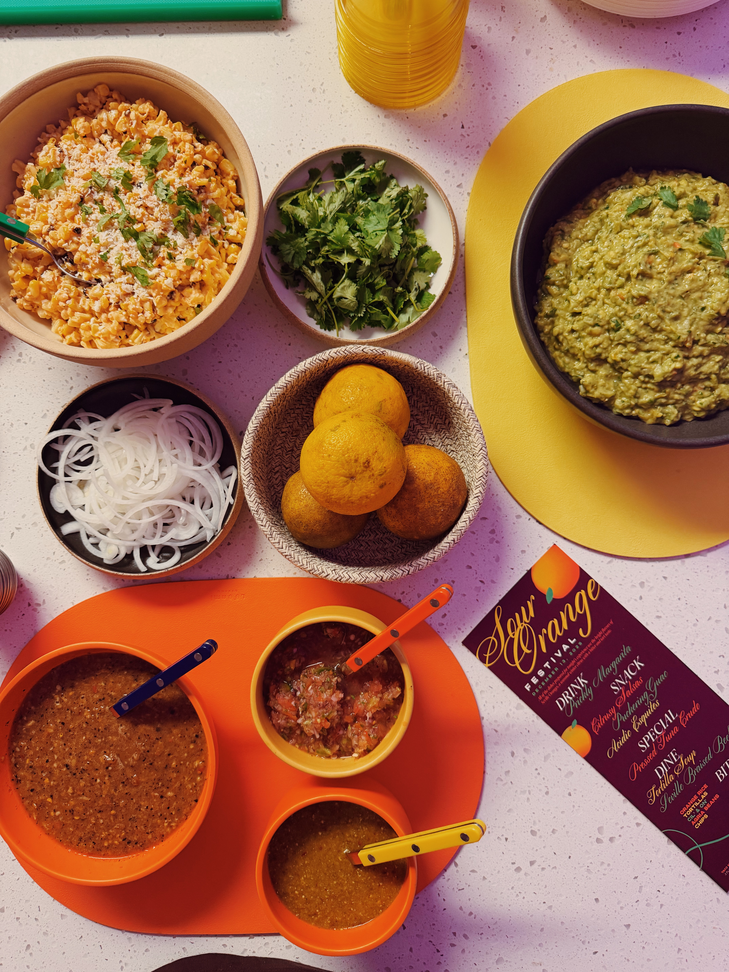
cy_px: 486
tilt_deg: -87.4
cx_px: 364
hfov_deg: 56.8
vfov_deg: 71.6
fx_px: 674
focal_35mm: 24
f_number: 1.78
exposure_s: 1/60
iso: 320
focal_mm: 6.76
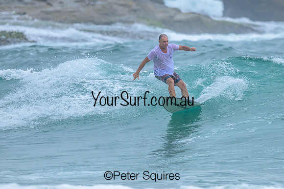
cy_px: 96
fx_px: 8676
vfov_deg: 1.3
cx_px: 163
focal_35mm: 1100
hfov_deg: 1.9
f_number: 6.3
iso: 360
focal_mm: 800
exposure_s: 1/2500
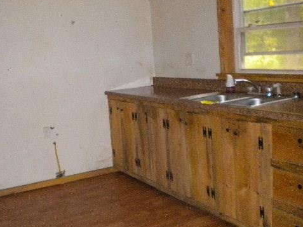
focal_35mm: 47
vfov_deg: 30.8
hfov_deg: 40.1
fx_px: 411
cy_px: 128
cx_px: 109
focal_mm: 6.3
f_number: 3.1
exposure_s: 1/30
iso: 800
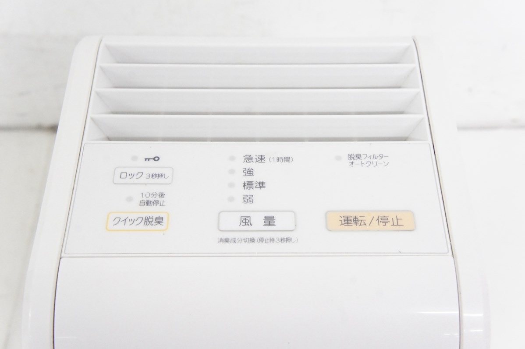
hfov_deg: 36.9
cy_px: 174
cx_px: 262
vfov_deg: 25.0
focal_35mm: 54
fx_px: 787
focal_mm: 36
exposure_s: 1/50
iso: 6400
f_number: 10
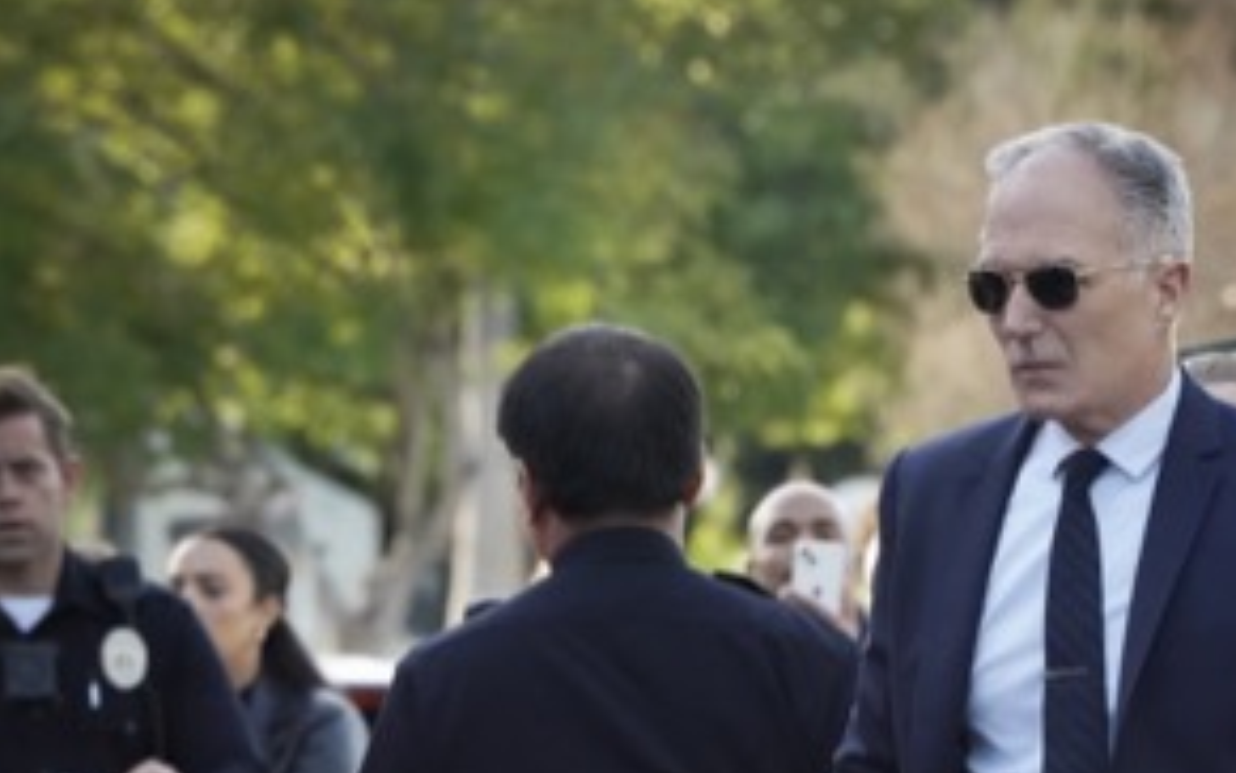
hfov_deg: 3.0
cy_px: 694
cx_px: 917
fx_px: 23618
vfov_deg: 1.9
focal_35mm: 701
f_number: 16
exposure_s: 1/400
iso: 8000
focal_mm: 400
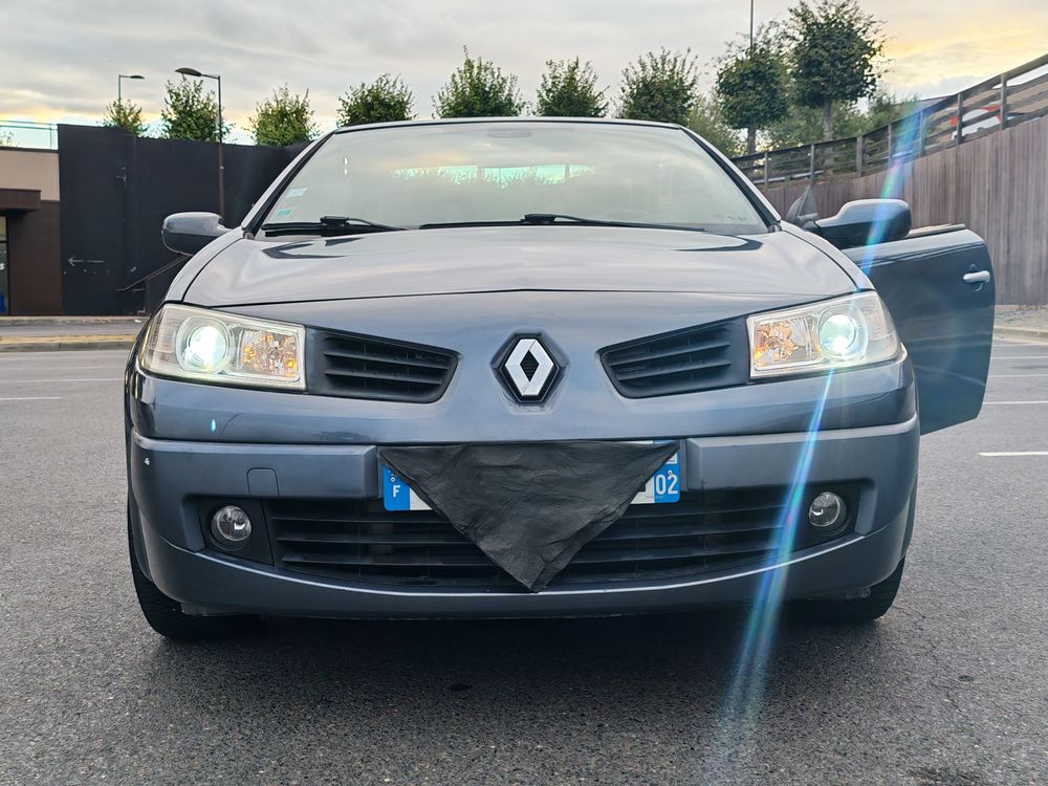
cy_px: 393
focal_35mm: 40
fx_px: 1211
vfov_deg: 36.0
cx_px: 524
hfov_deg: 46.8
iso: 50
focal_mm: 5.4
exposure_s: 1/250
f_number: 1.6
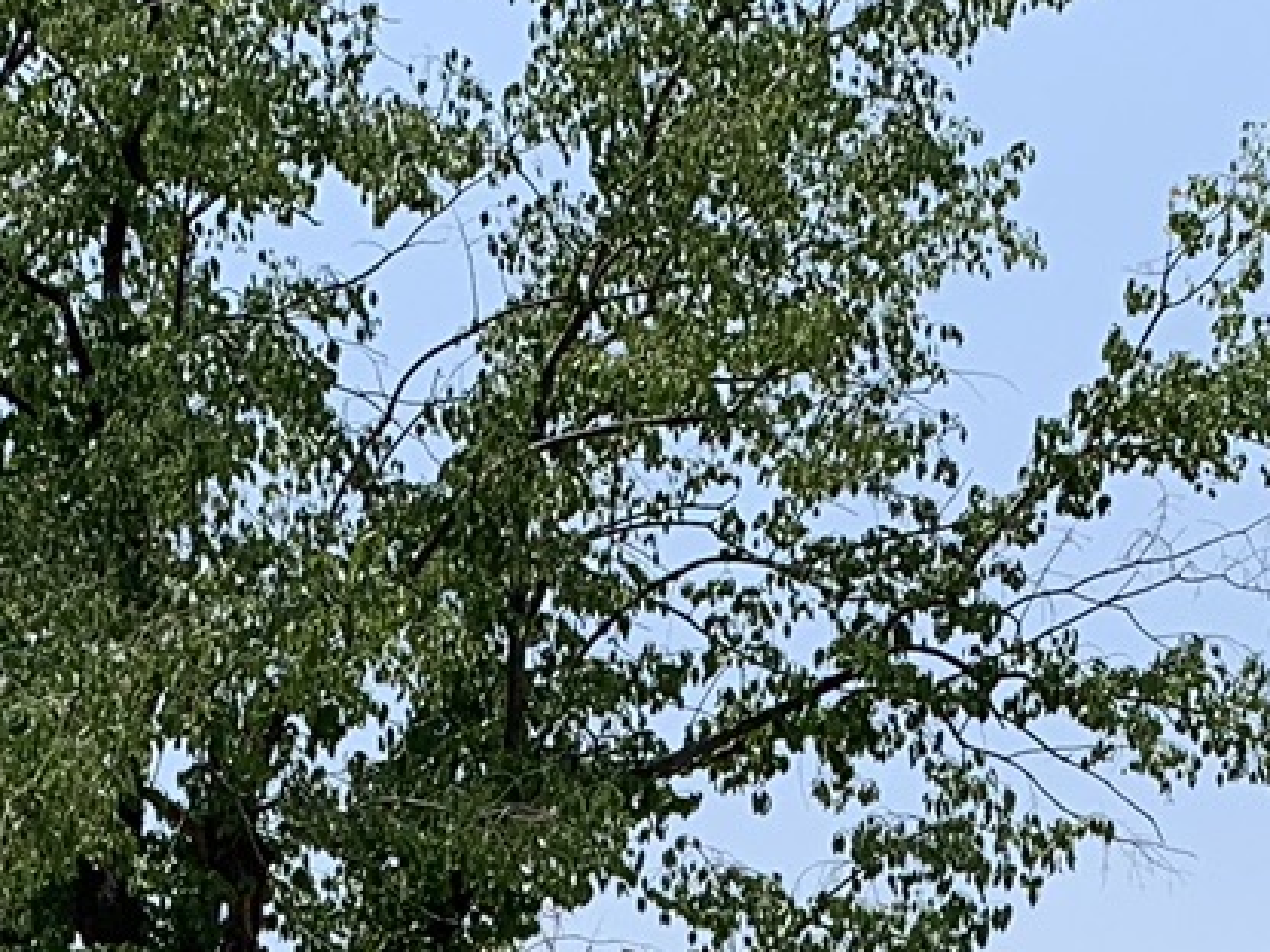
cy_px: 2169
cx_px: 318
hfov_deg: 15.7
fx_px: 4586
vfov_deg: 10.5
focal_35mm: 125
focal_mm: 4.25
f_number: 1.8
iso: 25
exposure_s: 1/2915
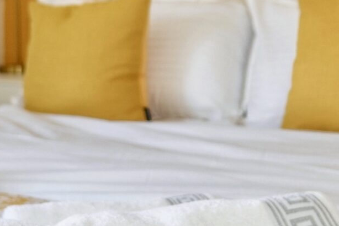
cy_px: 31
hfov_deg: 26.9
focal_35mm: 75
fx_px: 707
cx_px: 215
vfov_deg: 18.0
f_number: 2
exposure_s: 1/160
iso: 400
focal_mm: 12
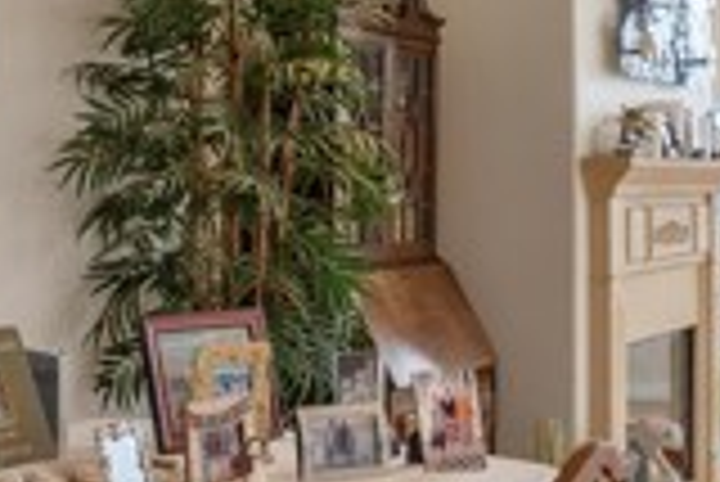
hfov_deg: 26.1
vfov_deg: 18.9
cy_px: 155
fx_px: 1441
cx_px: -58
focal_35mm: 72
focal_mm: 18
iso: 125
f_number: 8
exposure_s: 1/60
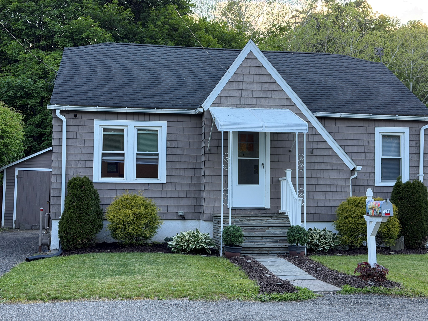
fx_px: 593
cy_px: 160
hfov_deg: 39.7
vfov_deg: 30.3
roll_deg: +0.2
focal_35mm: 48
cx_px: 214
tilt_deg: +2.7
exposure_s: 1/186
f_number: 1.78
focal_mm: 6.76
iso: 64
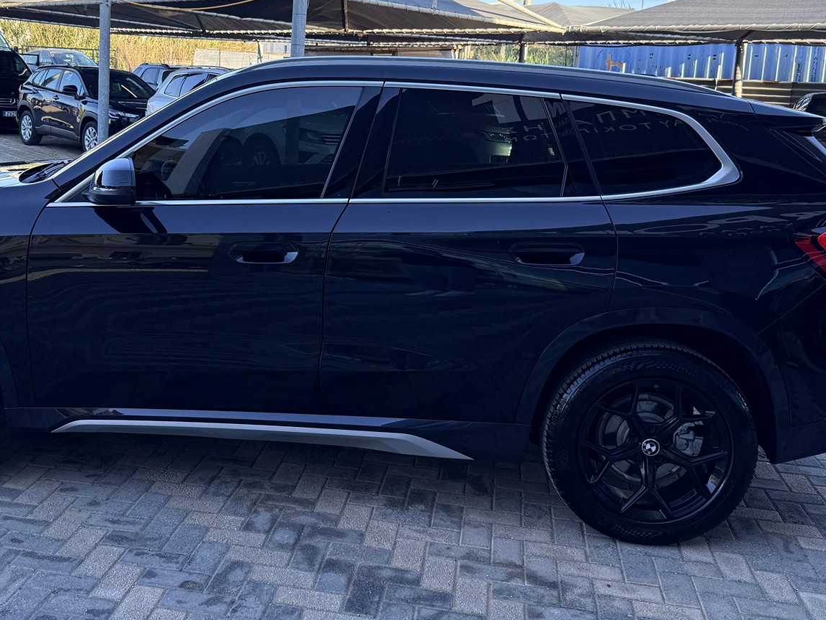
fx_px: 954
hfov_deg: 46.4
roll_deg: -2.9
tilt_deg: -7.7
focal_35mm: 40
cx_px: 311
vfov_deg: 35.7
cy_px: 220
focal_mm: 6.76
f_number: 1.78
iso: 80
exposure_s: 1/1060
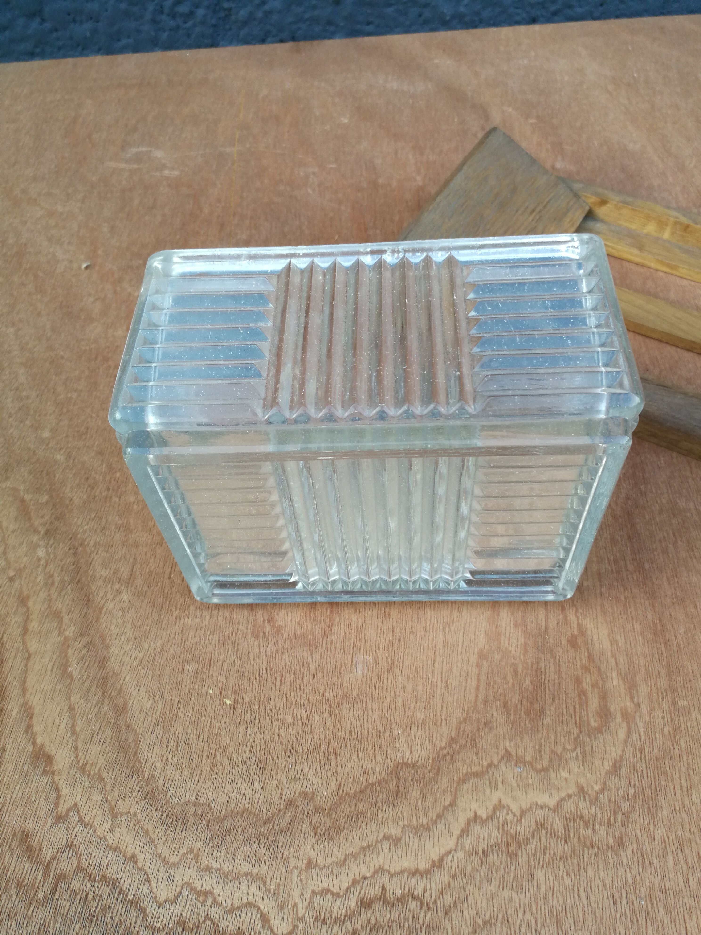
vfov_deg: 65.3
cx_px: 350
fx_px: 729
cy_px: 468
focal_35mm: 27
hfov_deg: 51.4
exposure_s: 1/50
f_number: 2.2
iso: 100
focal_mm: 3.95
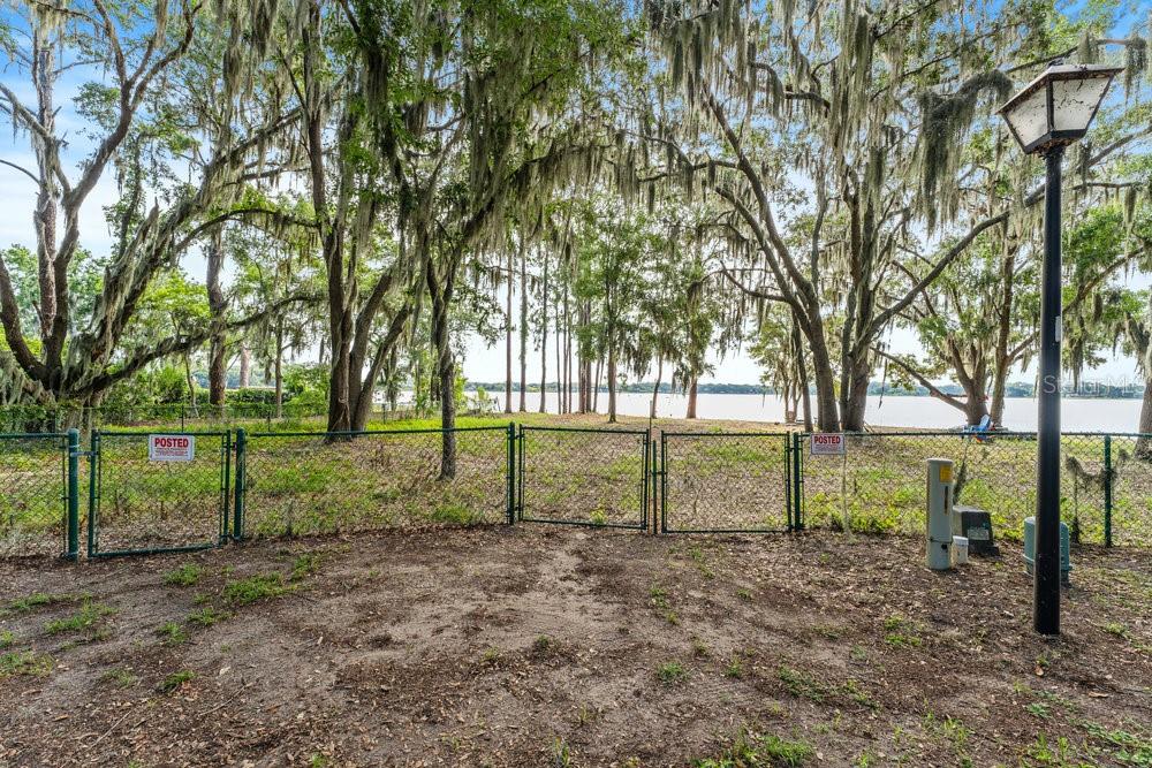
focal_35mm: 14
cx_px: 576
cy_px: 384
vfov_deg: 81.2
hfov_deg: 104.2
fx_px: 448
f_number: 8
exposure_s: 1/80
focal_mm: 14
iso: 100
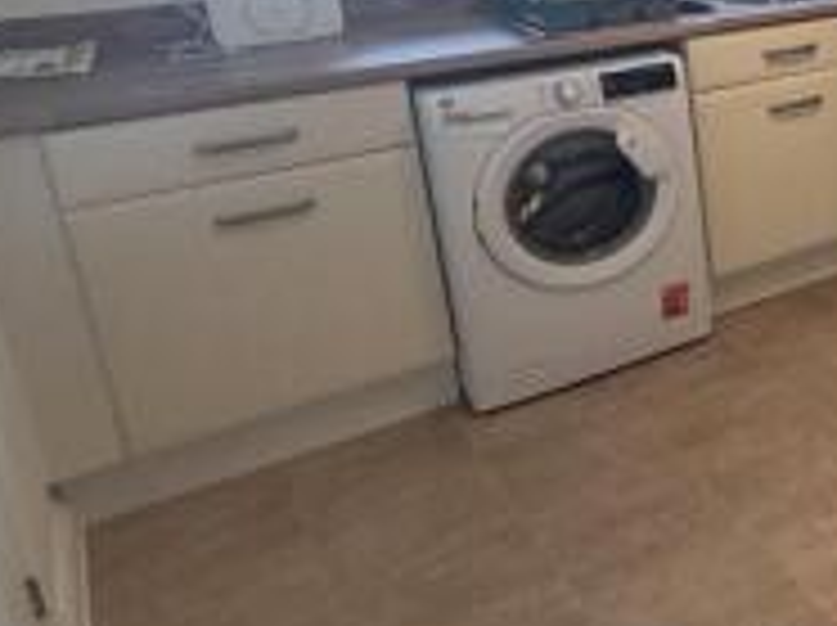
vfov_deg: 31.6
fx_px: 1063
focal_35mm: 44
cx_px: 1136
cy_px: 92
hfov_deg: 31.2
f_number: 2.2
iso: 250
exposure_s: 1/100
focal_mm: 2.22
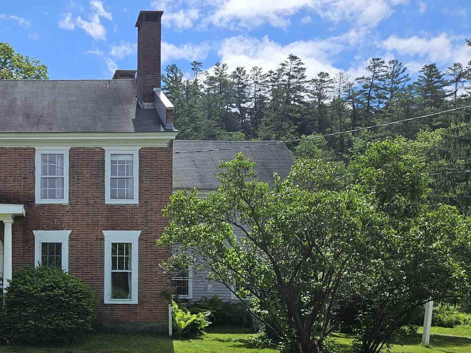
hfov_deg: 38.8
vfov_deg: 31.5
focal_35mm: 45
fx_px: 612
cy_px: 271
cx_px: 39
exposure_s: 1/2558
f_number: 1.8
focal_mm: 5.4
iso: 25
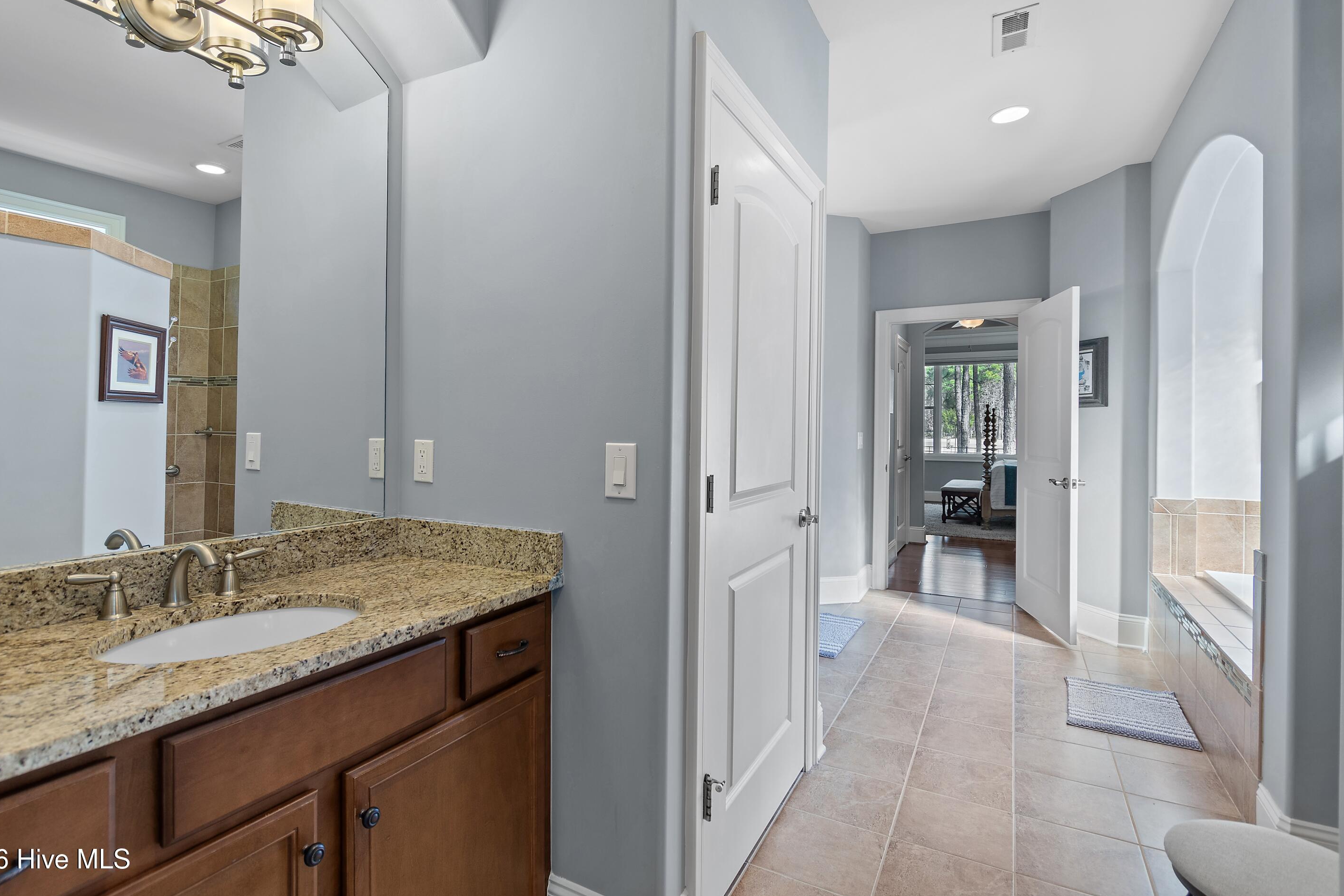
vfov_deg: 70.4
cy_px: 427
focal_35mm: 17
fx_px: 635
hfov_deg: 93.2
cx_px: 641
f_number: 4.8
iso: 100
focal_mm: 11
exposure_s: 1/3
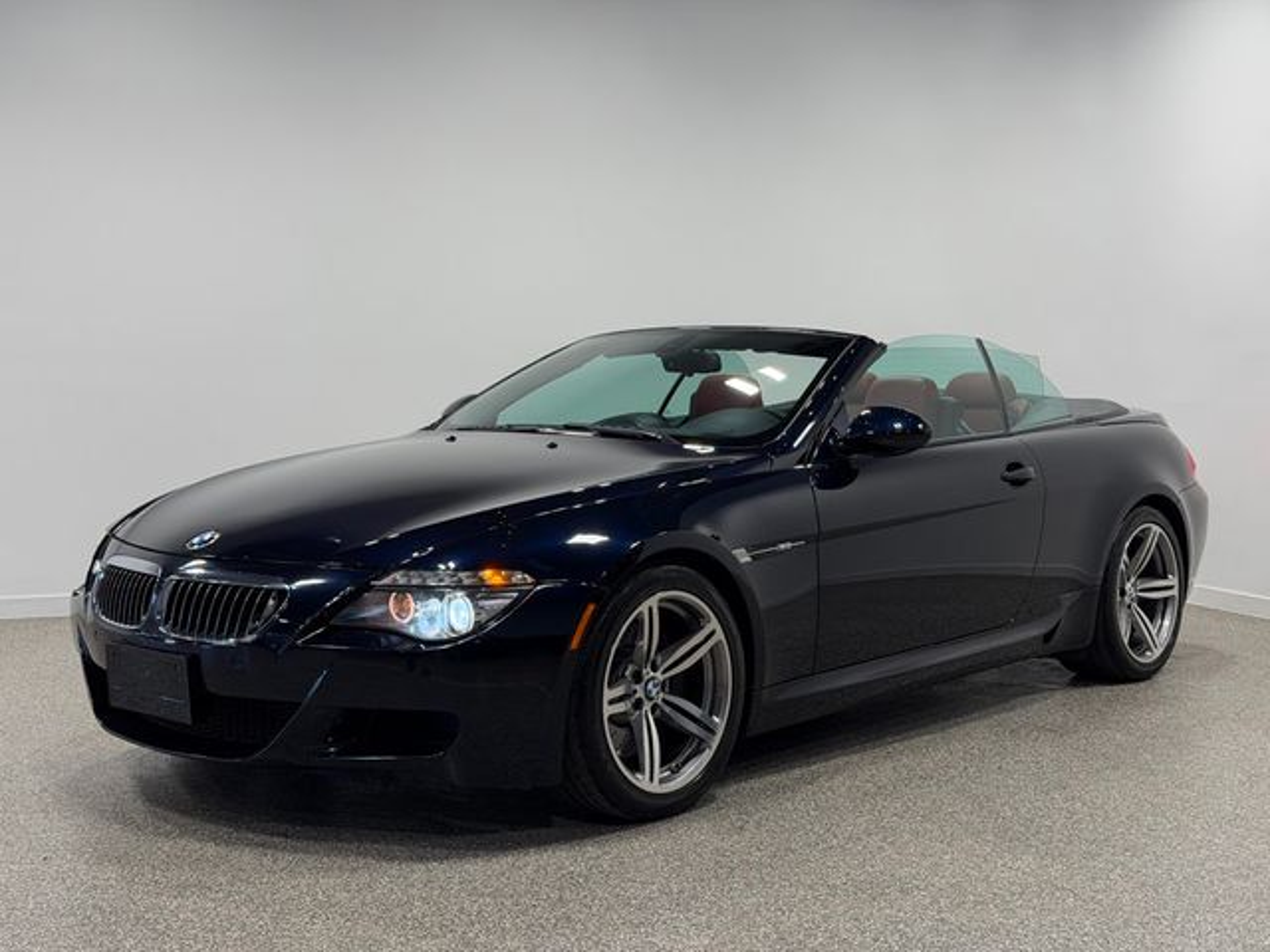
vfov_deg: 30.3
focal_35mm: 48
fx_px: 1761
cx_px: 635
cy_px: 476
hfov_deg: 39.7
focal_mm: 6.76
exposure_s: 1/323
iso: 64
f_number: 1.78
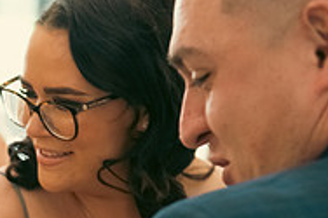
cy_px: 308
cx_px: -145
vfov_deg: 9.6
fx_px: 1265
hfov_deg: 14.0
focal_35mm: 139
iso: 1000
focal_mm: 45
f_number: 3.5
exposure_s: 1/160
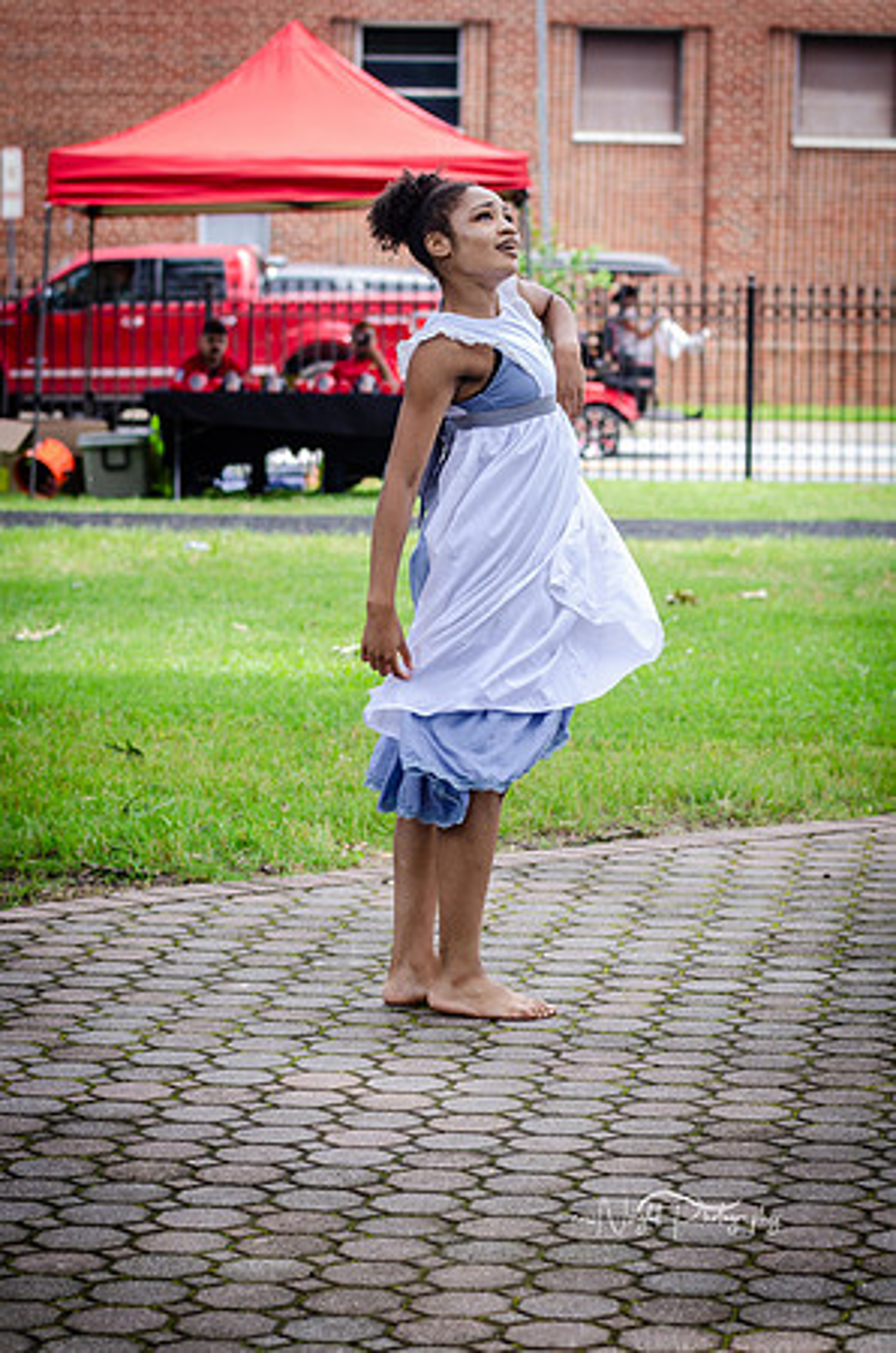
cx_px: 448
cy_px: 676
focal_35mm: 117
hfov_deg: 11.7
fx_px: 4388
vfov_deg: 17.5
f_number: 4
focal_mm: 78
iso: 400
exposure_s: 1/640
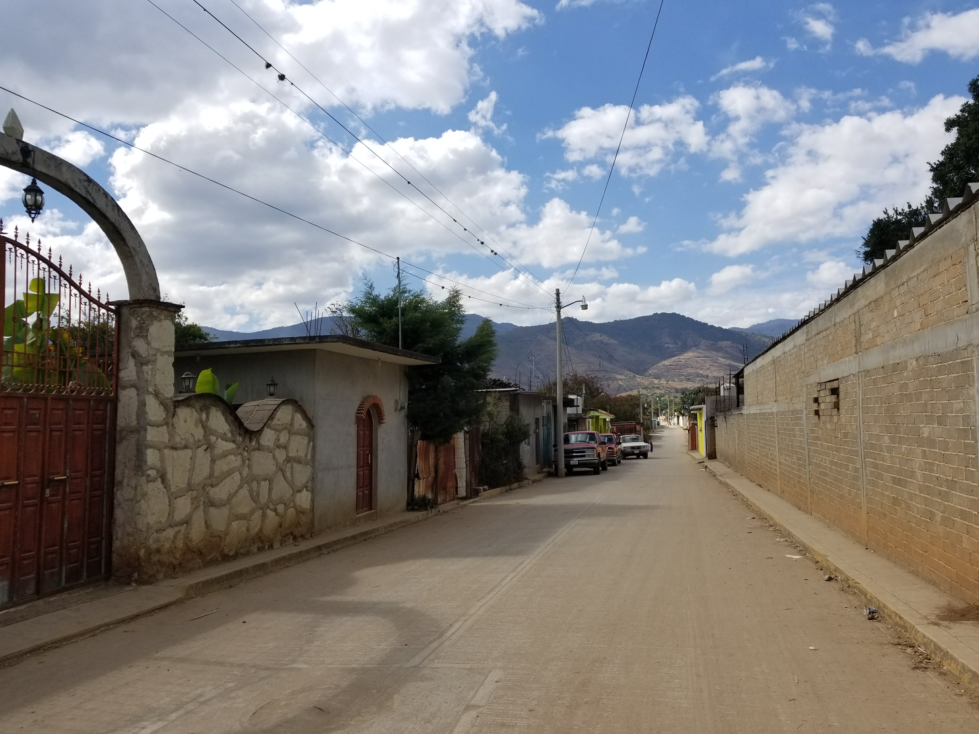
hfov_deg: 67.3
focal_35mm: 26
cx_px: 490
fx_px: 735
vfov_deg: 53.1
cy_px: 367
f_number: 1.7
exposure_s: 1/3120
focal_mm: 4.25
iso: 50
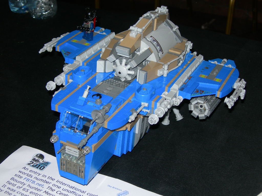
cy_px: 98
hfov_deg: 31.7
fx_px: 462
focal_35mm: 61
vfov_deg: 24.0
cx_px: 131
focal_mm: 12.7
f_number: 3.5
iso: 50
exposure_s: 1/60.1
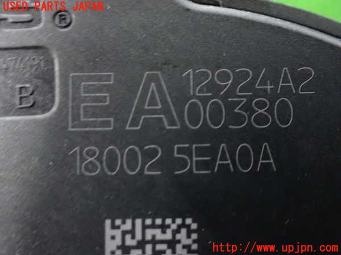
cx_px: 170
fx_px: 404
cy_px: 128
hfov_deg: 45.8
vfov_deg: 35.1
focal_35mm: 41
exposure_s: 1/15
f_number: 2.8
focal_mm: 7.31
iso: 1600
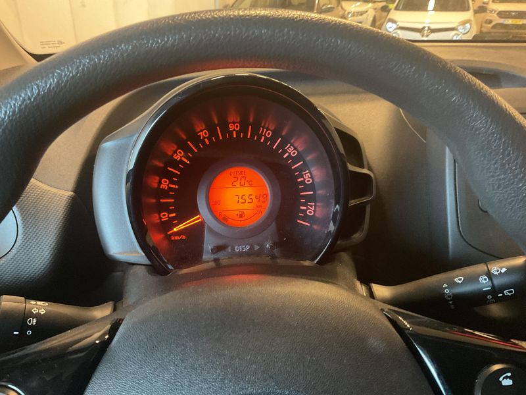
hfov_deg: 61.7
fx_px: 441
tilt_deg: -24.0
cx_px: 263
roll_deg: -1.5
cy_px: 198
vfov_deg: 48.2
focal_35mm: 29
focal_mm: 3
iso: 500
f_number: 1.8
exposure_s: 1/25
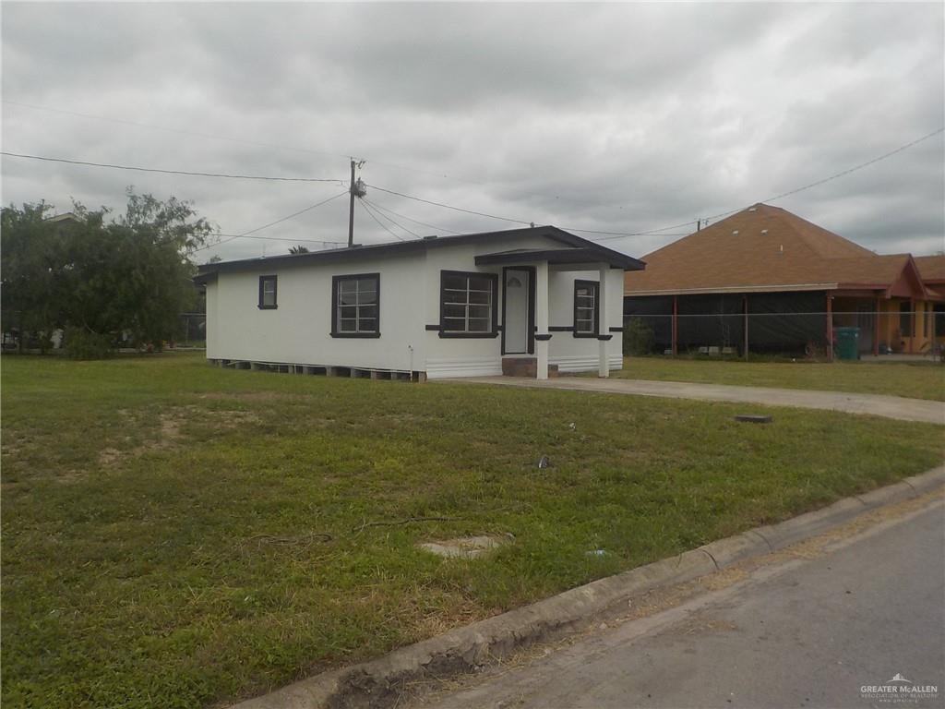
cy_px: 354
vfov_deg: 46.8
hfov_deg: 60.0
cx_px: 472
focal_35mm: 30
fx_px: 819
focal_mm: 4.1
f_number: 3.3
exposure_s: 1/1600
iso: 125
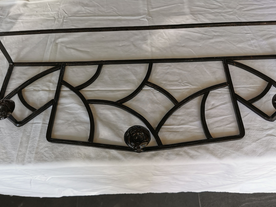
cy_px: 107
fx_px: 231
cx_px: 136
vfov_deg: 48.2
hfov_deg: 61.7
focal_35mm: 29
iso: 50
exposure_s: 1/336
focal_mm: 5.56
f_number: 1.6
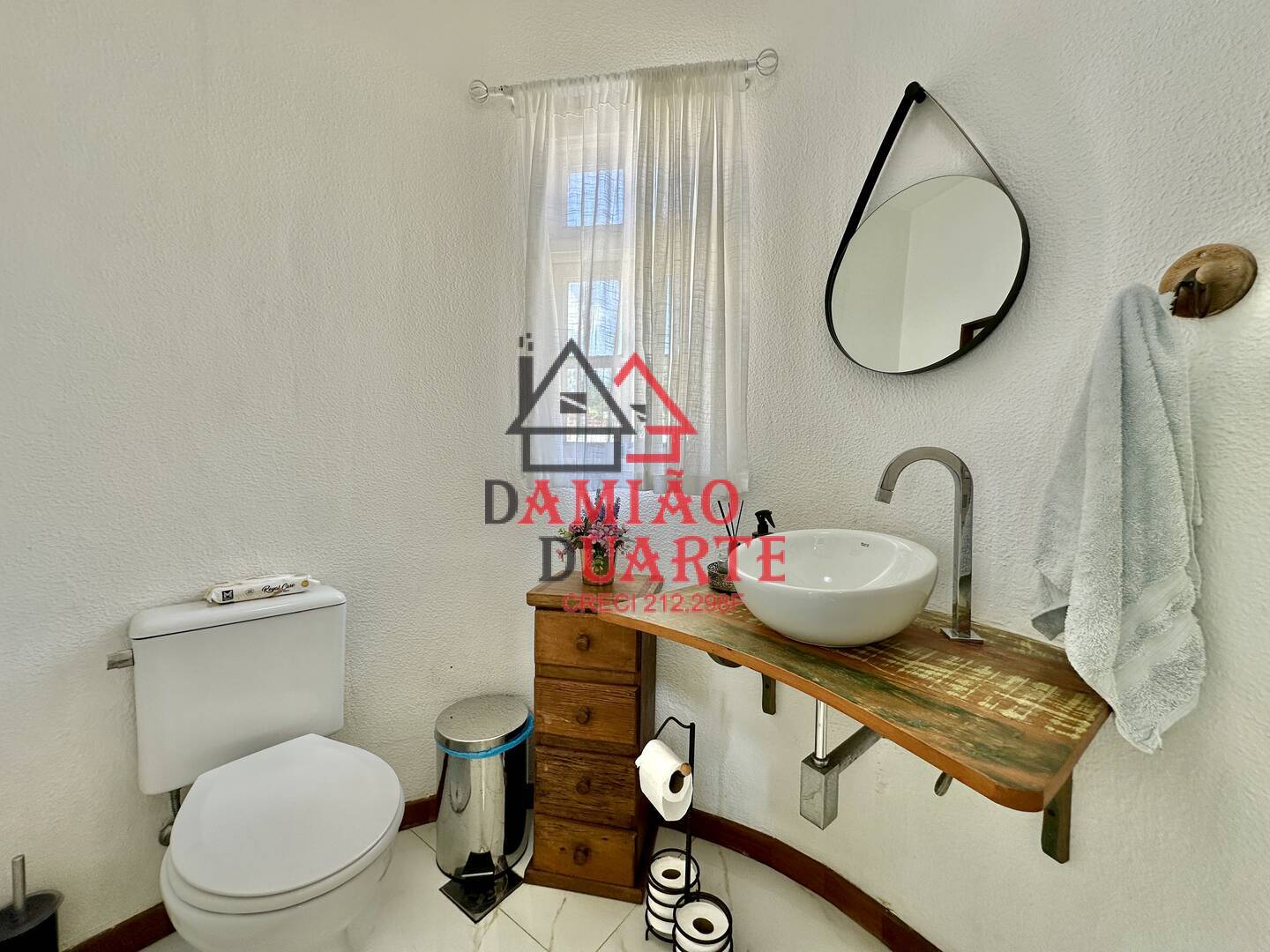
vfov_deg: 85.7
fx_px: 514
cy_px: 476
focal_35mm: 14
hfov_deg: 102.1
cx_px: 635
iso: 50
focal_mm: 2.22
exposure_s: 1/120
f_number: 2.2
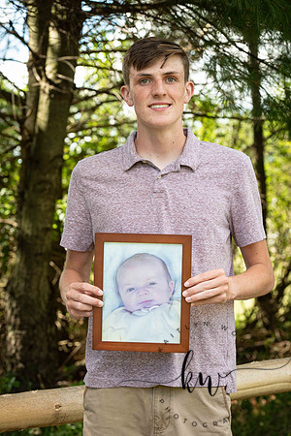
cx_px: 146
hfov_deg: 13.4
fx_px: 1237
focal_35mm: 102
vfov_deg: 20.0
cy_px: 218
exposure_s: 1/200
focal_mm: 102
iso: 400
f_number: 6.3
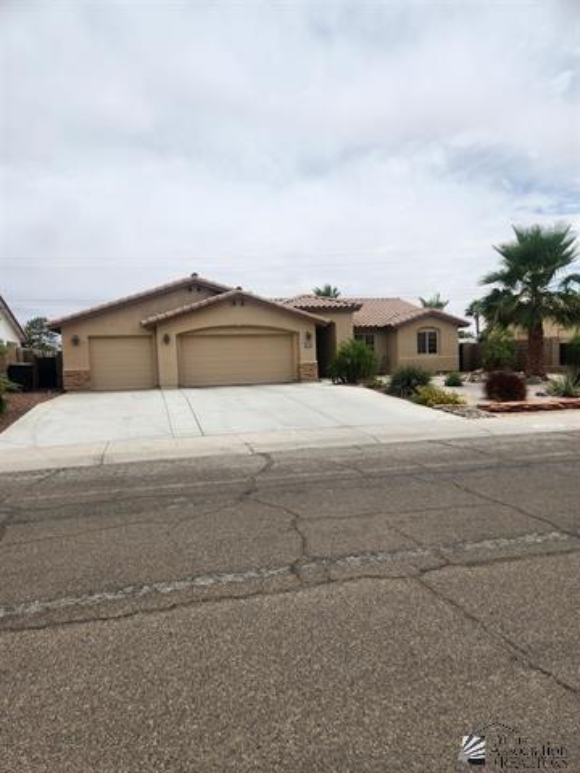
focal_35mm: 23
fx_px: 514
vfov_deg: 73.9
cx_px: 290
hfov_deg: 58.9
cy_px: 386
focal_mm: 5.4
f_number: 1.8
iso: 20
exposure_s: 1/3427
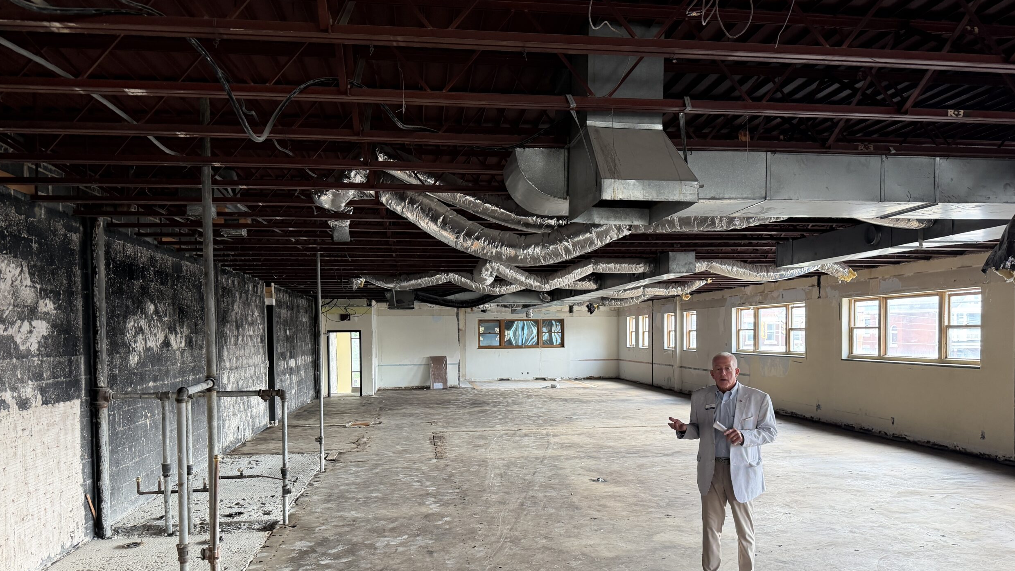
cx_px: 521
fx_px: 727
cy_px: 351
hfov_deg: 69.8
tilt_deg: -2.9
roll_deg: +1.0
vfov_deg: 42.6
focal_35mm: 27
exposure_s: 1/70
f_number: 1.78
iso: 200
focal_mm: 6.76
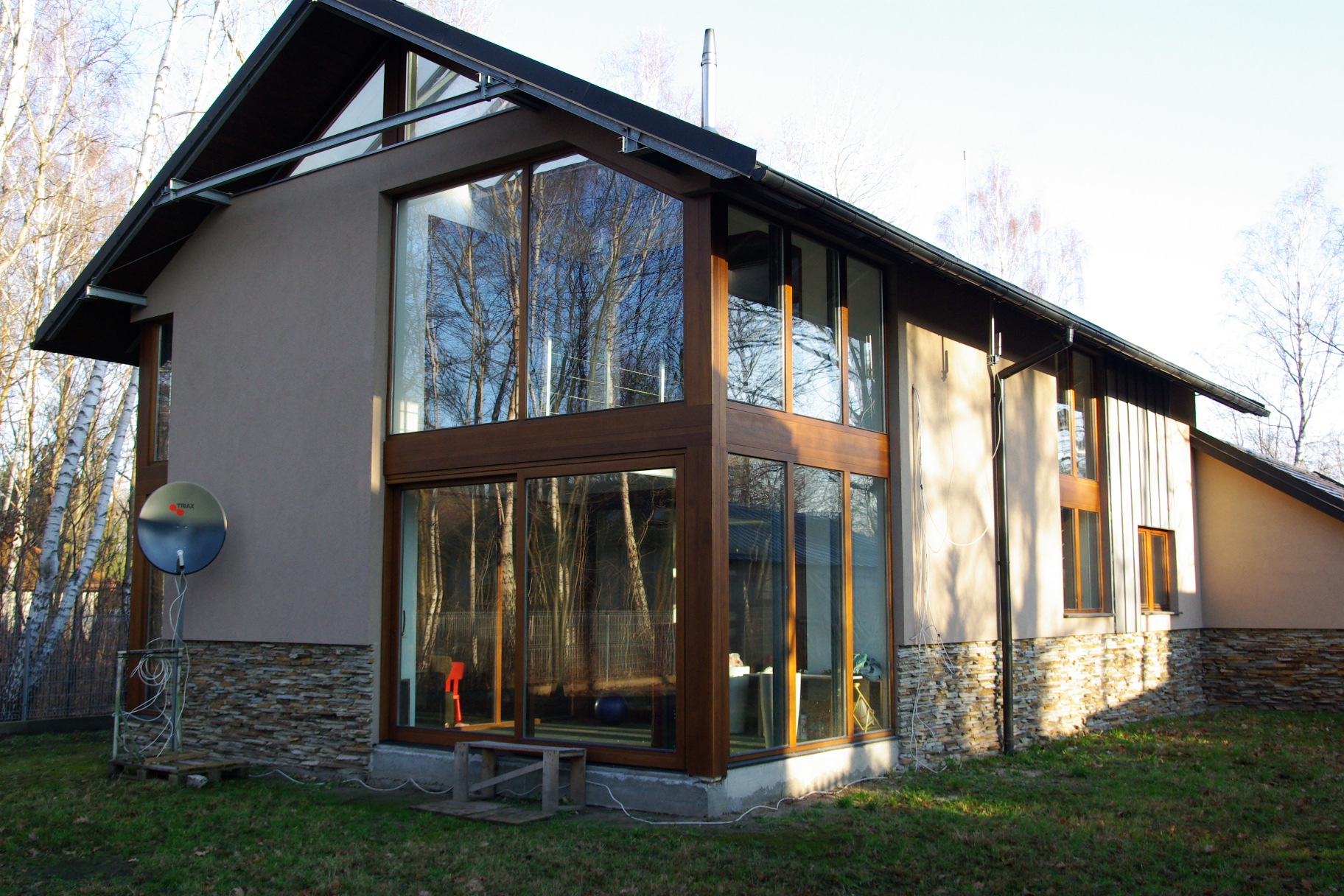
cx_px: 672
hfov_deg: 53.1
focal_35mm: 36
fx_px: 1344
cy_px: 448
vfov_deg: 36.9
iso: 400
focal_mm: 24
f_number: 6.7
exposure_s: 1/125
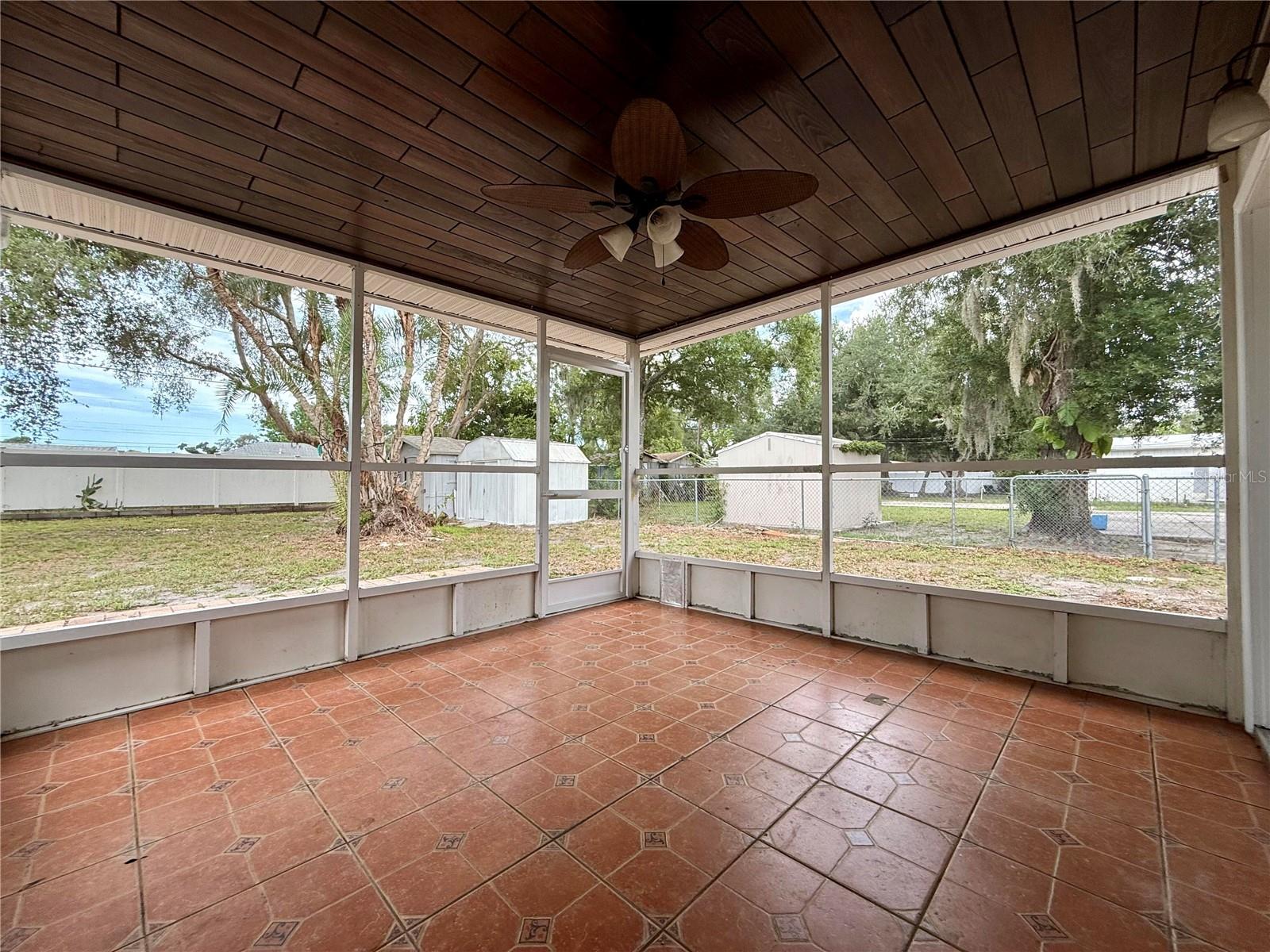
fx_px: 514
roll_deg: +0.2
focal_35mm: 14
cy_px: 476
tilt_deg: +1.8
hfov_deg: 102.1
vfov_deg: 85.7
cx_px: 635
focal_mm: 2.22
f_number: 2.2
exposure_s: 1/323
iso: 50
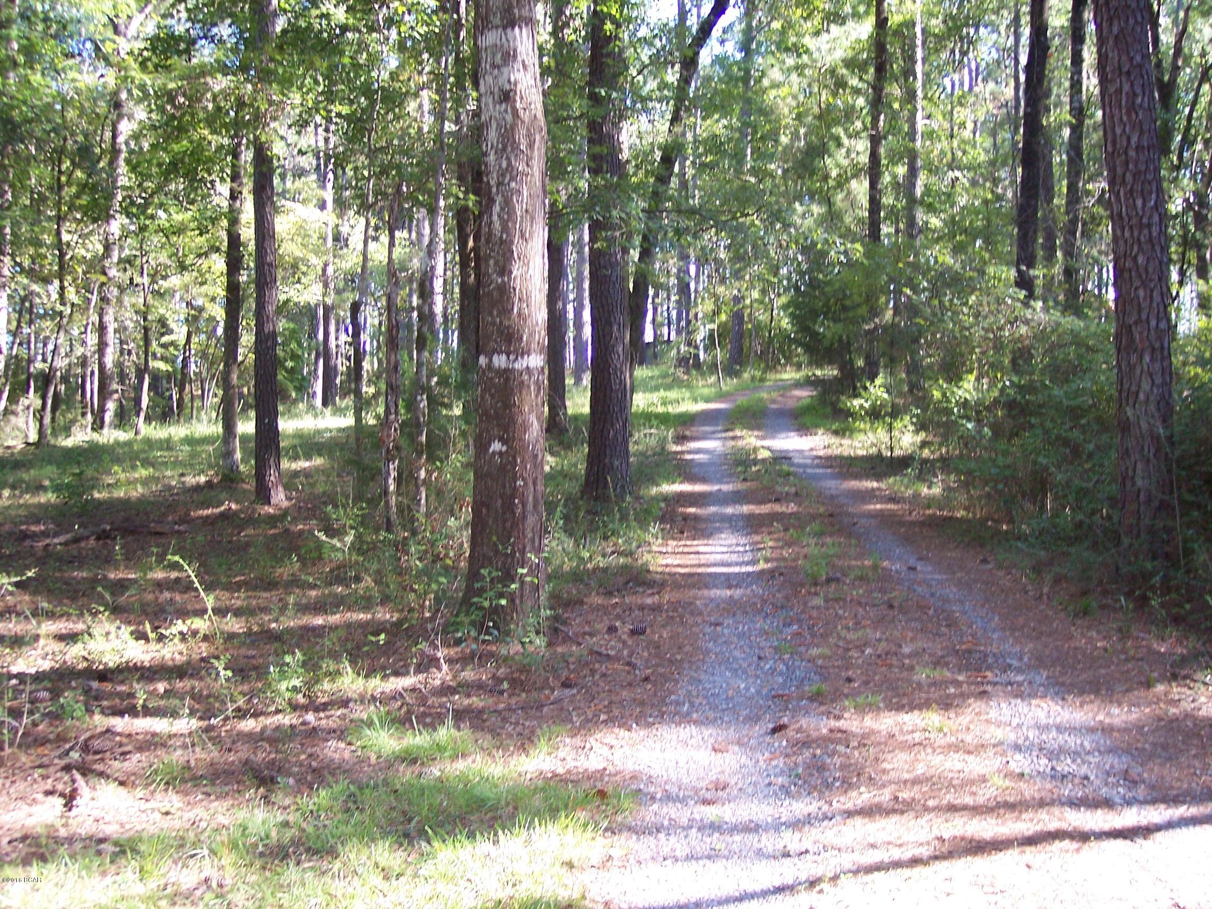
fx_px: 1365
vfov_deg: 36.8
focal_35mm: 39
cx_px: 606
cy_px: 454
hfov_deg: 47.9
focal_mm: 8
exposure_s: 1/60
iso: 140
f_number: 2.8
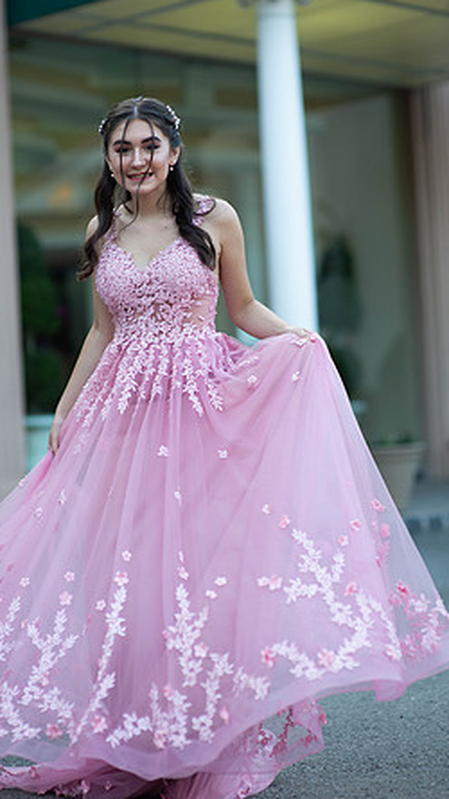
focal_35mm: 90
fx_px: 1907
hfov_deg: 13.4
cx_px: 198
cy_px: 402
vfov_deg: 23.7
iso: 250
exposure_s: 1/640
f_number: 2
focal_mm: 85
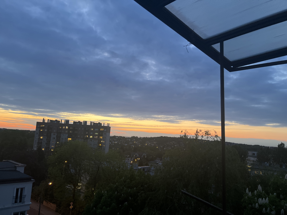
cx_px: 144
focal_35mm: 26
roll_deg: -3.2
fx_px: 216
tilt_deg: +7.2
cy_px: 108
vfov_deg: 53.1
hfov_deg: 67.3
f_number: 1.6
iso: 500
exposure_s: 1/50
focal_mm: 5.1
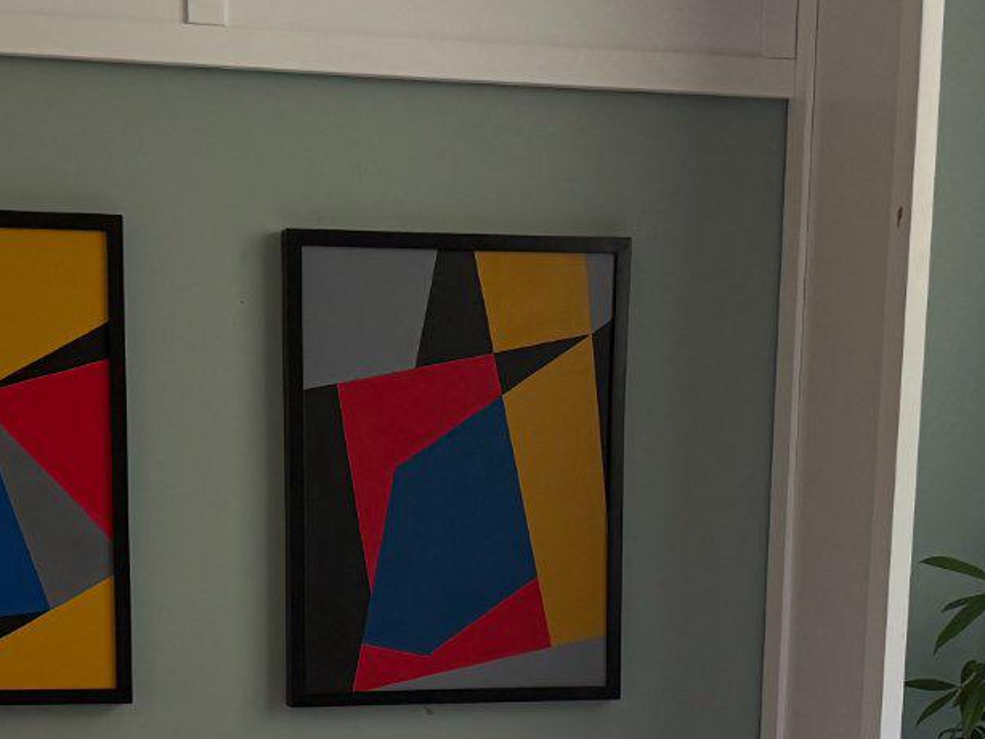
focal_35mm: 80
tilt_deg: -10.3
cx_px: 382
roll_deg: -1.1
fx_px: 2277
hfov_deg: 24.4
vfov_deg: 17.6
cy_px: 893
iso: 200
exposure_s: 1/194
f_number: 1.78
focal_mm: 6.76
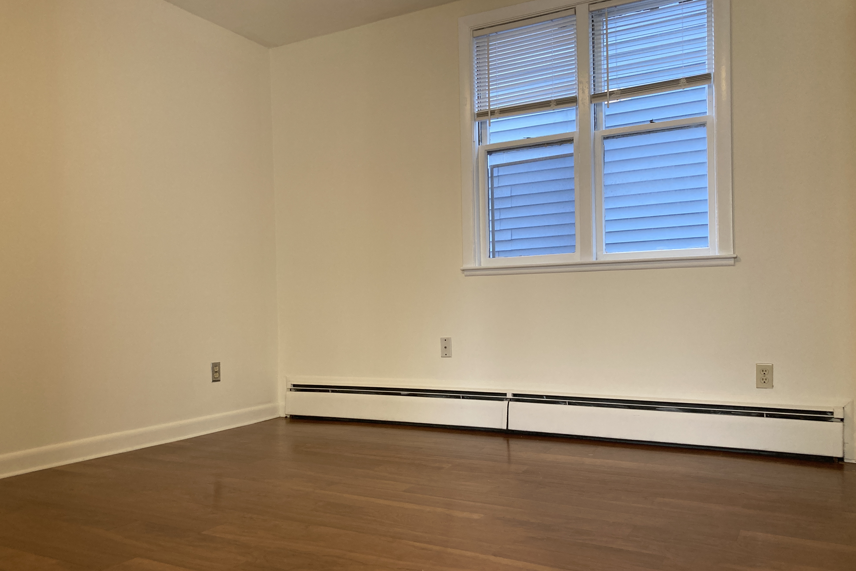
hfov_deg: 61.9
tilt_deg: +0.3
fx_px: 713
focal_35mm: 30
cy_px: 318
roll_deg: +1.9
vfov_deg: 43.5
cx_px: 418
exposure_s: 1/60
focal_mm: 3.99
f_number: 1.8
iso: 80
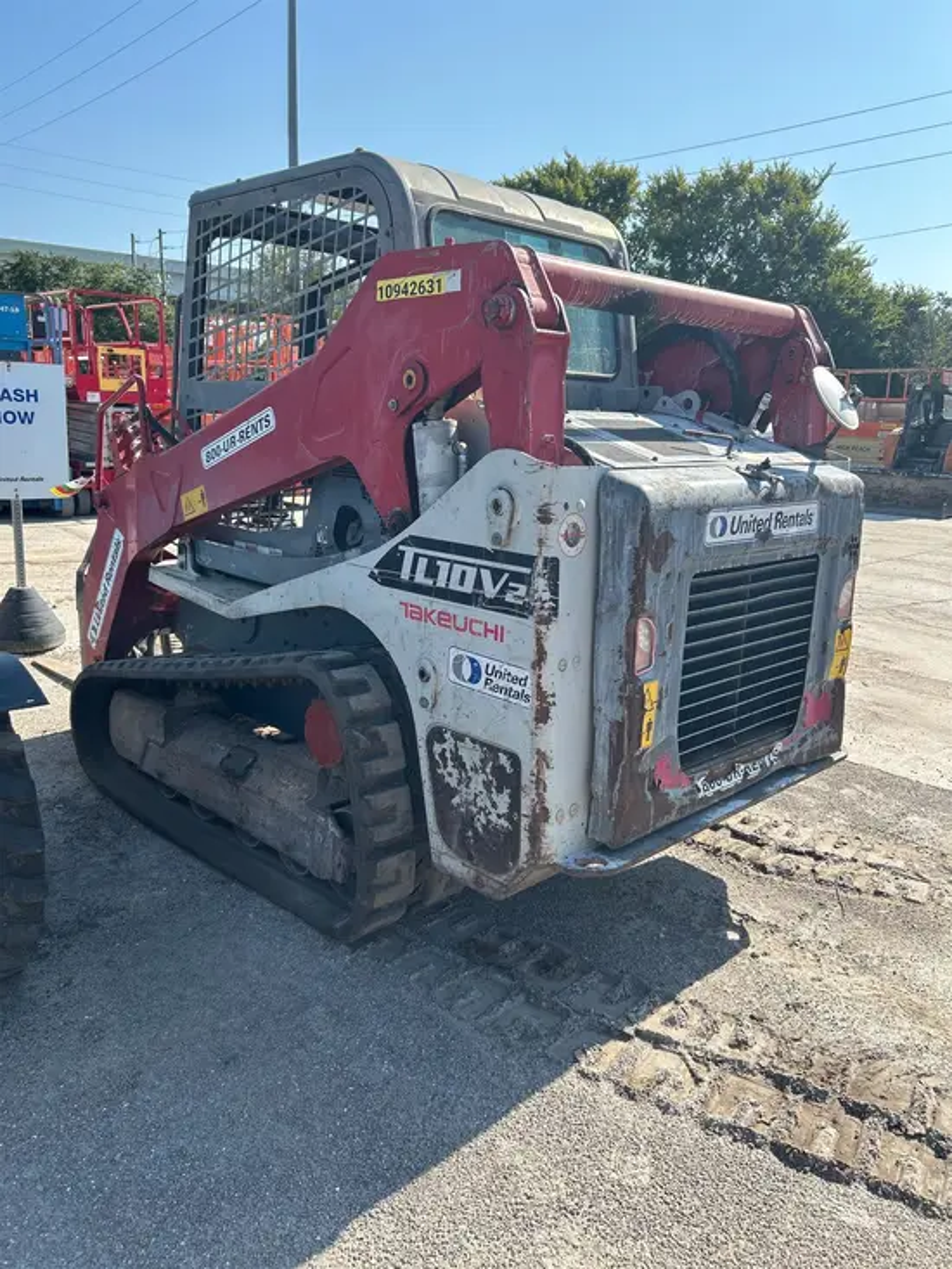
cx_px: 476
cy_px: 634
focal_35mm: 26
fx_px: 953
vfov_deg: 67.3
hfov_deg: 53.1
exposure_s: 1/2045
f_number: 1.5
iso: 50
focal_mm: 5.7
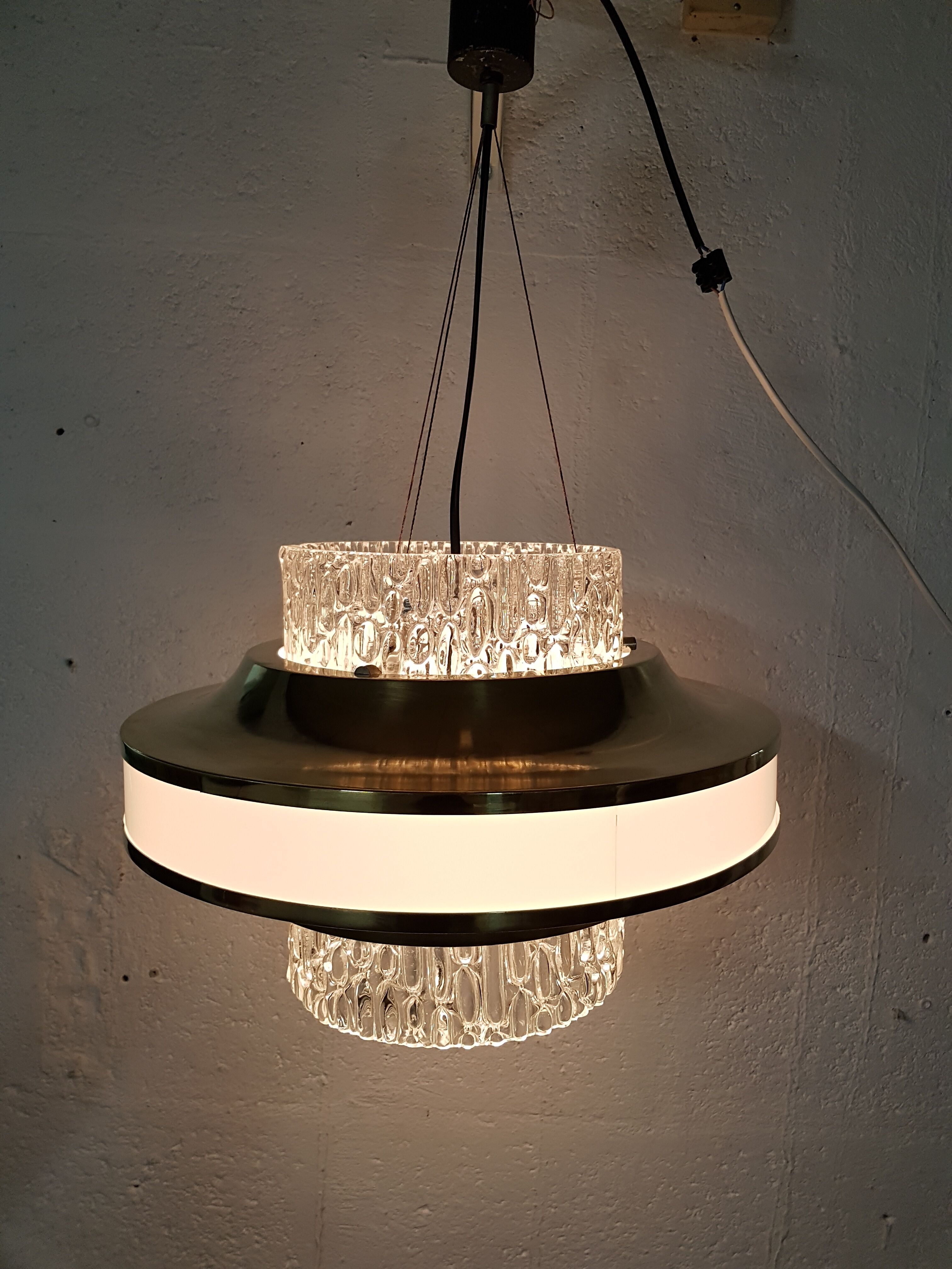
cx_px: 476
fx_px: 953
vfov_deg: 67.3
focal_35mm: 26
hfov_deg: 53.1
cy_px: 634
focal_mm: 4.2
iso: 250
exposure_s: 1/100
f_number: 1.7
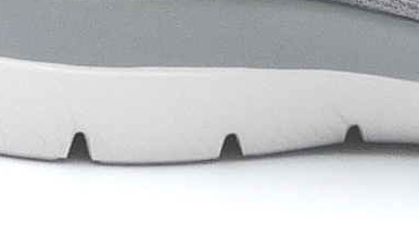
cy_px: -189
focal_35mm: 226
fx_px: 2511
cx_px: 454
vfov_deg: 5.3
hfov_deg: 9.5
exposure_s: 1/200
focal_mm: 5.1
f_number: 4.5
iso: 100
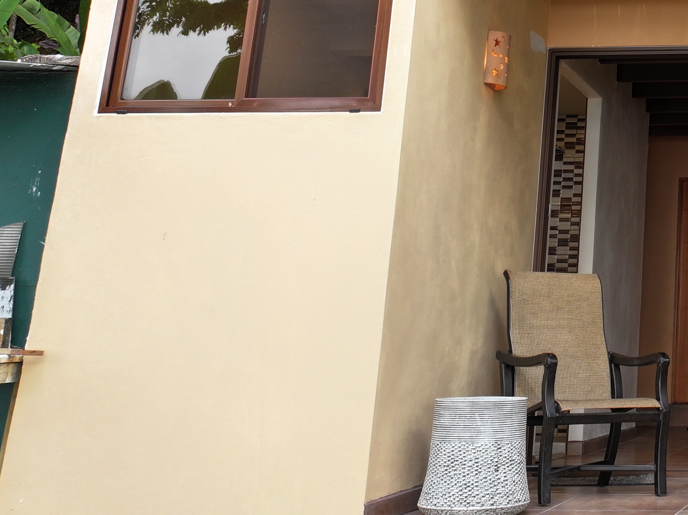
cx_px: 810
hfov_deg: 29.1
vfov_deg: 24.2
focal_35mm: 58
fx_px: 1152
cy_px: 9
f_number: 2.8
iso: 150
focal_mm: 12.29
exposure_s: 1/400
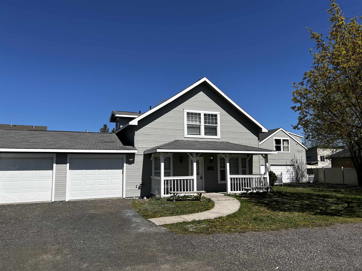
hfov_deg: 67.3
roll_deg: +0.7
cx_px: 181
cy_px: 136
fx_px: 272
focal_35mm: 26
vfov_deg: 53.1
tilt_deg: +6.4
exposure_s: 1/6579
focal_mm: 5.7
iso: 50
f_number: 1.5
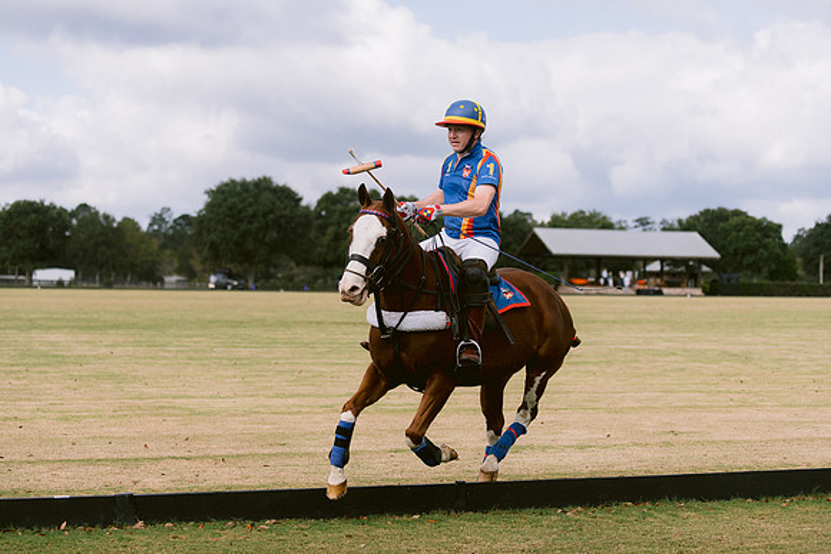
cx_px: 416
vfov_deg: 18.0
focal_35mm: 76
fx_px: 1752
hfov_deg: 26.7
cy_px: 254
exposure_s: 1/5000
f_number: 2.8
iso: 200
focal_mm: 70
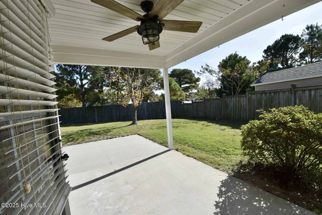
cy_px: 108
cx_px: 161
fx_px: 134
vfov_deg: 77.3
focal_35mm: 15
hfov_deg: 100.4
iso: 200
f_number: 8
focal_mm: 10
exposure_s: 1/400
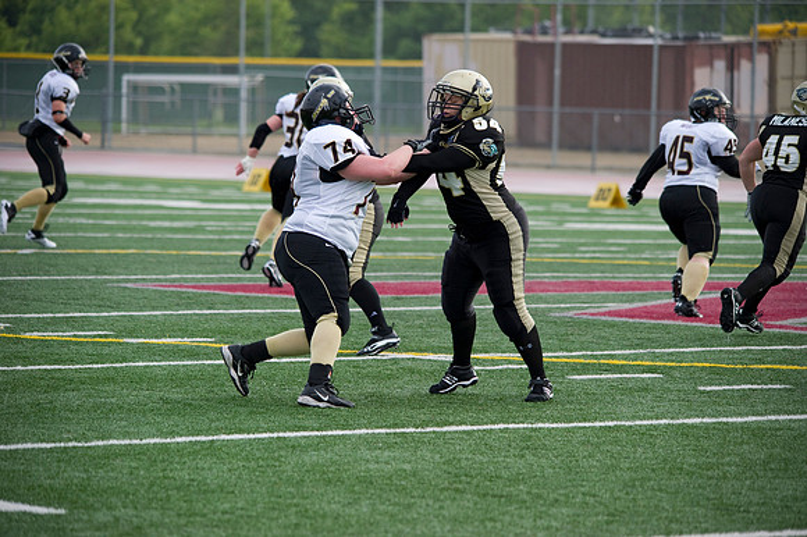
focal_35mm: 250
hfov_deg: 8.2
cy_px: 268
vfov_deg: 5.5
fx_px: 5601
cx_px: 404
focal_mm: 250
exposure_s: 1/1000
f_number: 5.6
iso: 1400
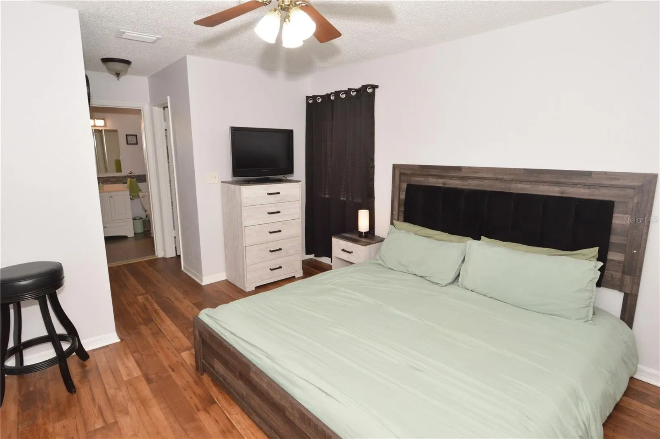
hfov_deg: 90.1
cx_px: 330
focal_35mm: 18
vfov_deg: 67.3
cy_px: 220
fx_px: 330
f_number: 9
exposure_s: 1/60
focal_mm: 12
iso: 800
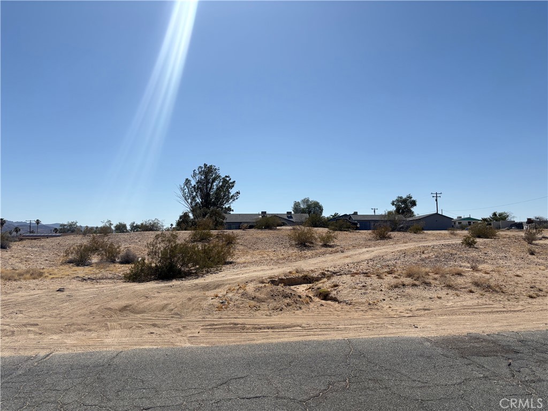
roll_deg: -0.7
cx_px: 274
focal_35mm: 26
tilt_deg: +4.9
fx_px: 412
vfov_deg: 53.1
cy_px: 206
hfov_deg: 67.3
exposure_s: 1/8850
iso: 50
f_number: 1.6
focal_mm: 5.96
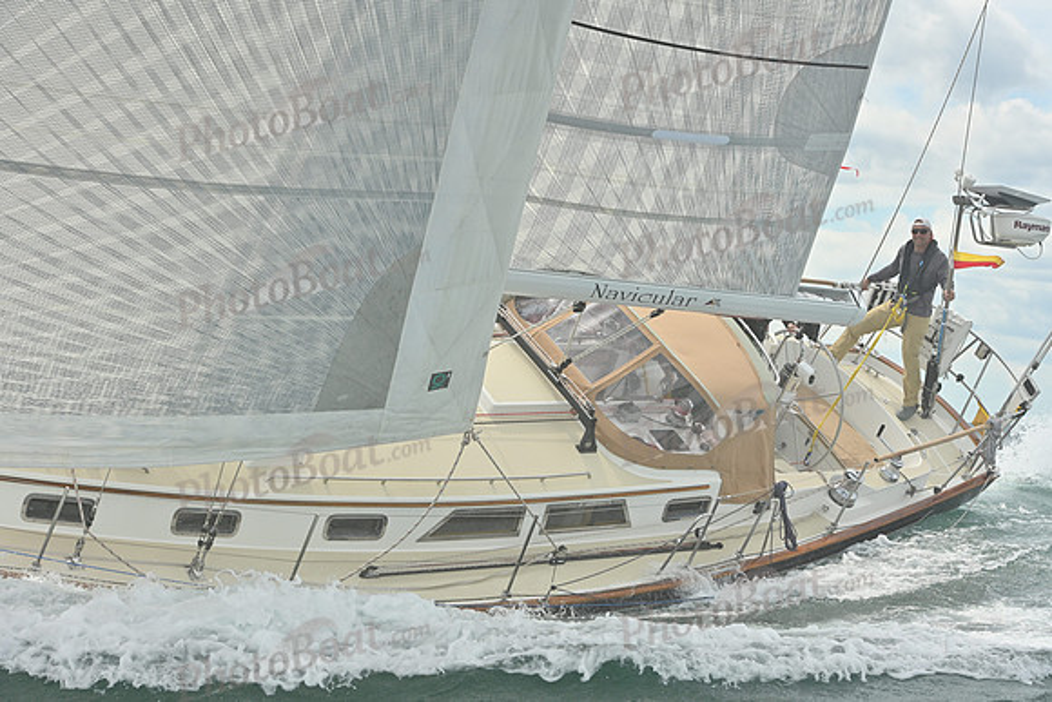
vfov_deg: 16.1
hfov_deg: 23.9
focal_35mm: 85
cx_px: 526
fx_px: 2484
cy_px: 351
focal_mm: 85
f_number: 9
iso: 320
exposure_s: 1/1250
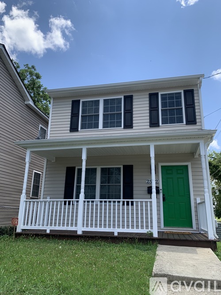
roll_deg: -1.7
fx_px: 221
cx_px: 110
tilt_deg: +17.5
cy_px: 148
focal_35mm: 26
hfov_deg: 53.0
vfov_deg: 67.3
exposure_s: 1/1368
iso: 25
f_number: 1.8
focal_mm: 4.25
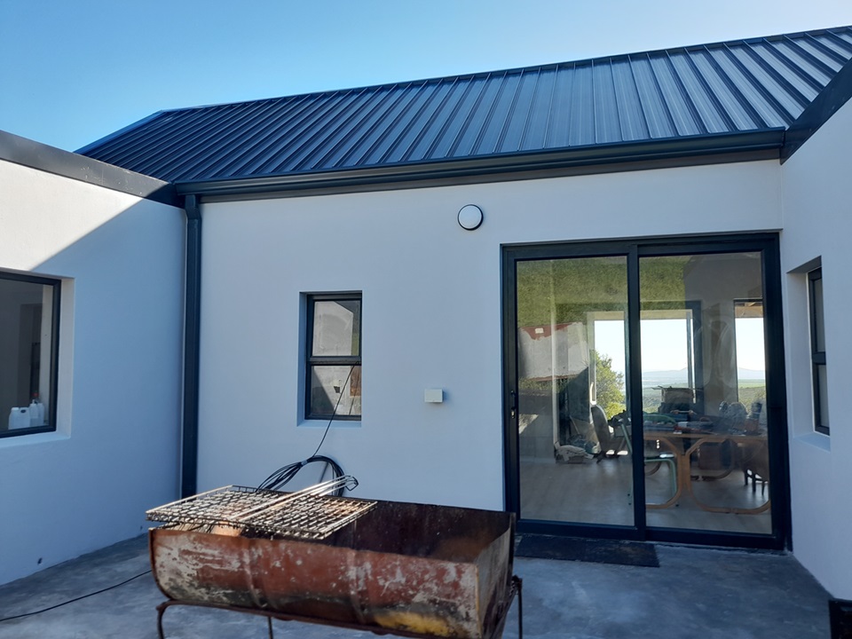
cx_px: 426
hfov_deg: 69.4
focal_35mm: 25
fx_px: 615
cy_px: 320
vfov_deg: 54.9
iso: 20
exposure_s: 1/160
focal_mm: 4.6
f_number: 2
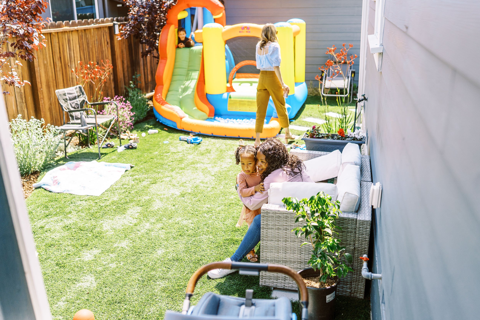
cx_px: 256
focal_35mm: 40
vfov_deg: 33.6
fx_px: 531
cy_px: 160
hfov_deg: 48.7
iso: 200
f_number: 2
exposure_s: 1/3200
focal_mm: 35
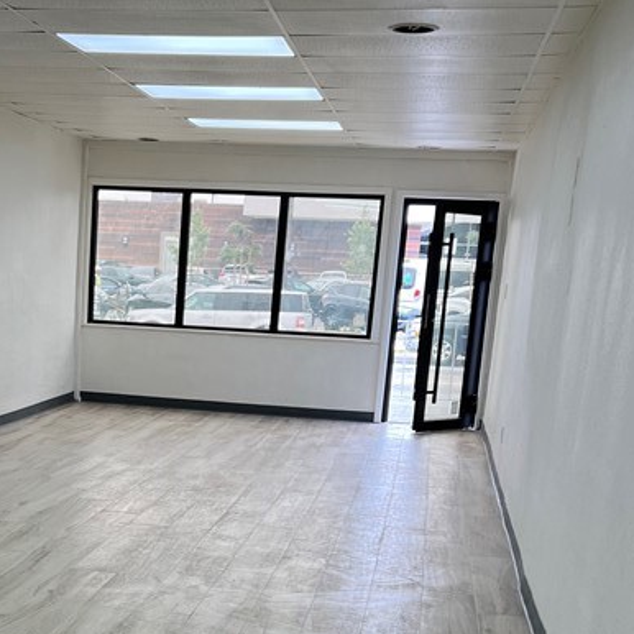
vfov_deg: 27.1
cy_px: 575
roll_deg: -2.9
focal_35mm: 61
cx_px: 103
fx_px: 1264
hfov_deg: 27.4
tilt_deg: -13.9
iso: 40
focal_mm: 5.7
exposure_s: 1/166
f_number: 1.5
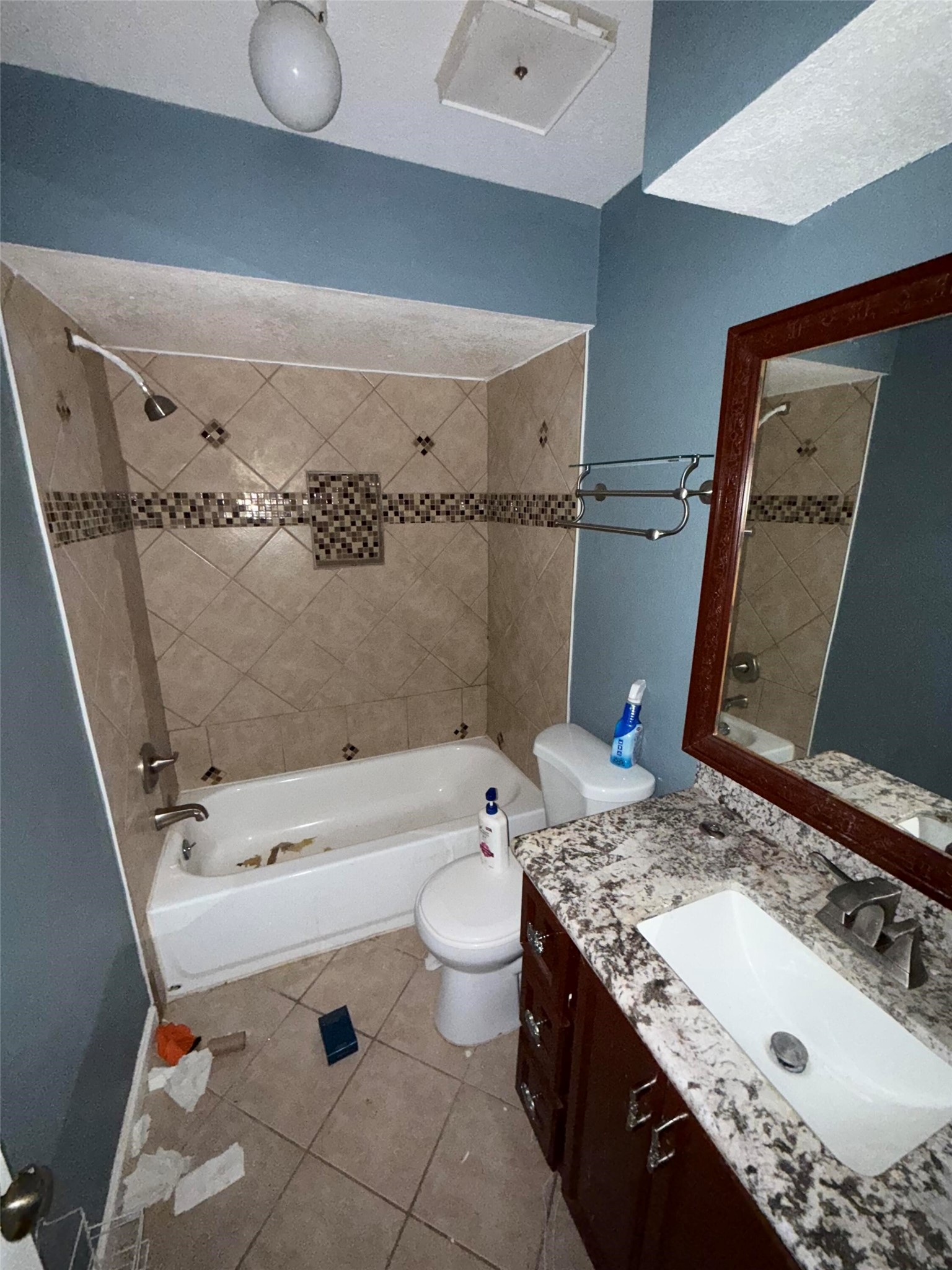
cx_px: 476
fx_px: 513
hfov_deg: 85.7
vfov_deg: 102.1
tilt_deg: -14.6
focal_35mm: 14
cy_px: 635
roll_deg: +0.1
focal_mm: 2.22
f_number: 2.2
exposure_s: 1/29
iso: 320
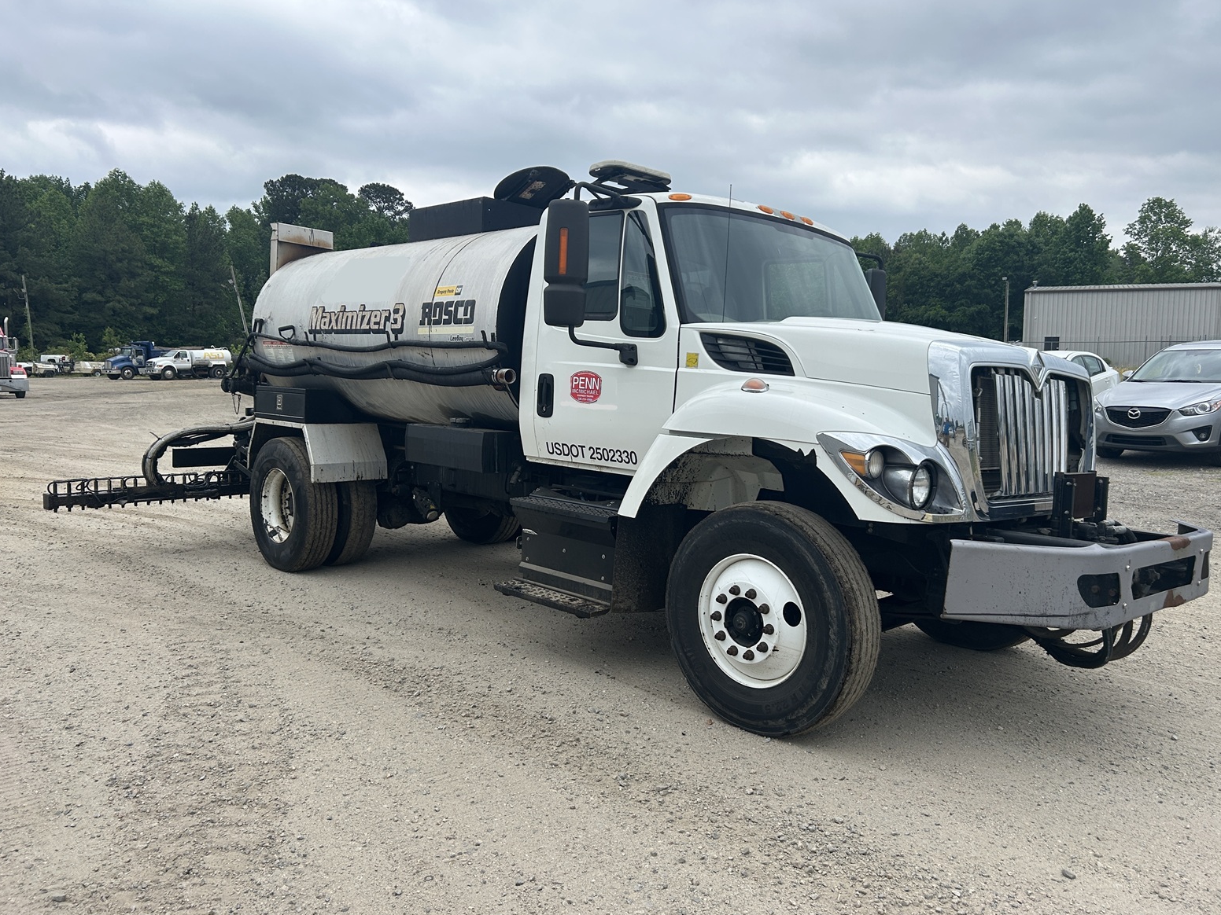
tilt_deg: -6.3
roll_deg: +0.0
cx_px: 624
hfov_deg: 65.3
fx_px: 952
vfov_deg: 51.4
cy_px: 449
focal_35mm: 27
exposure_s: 1/1698
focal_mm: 5.7
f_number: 1.5
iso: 50
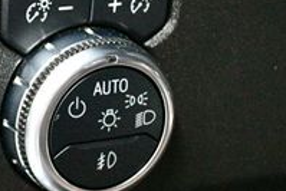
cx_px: -79
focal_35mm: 138
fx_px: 1097
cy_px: 113
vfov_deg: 10.0
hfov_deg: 14.3
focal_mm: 29
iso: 12800
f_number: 4.5
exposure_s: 1/40
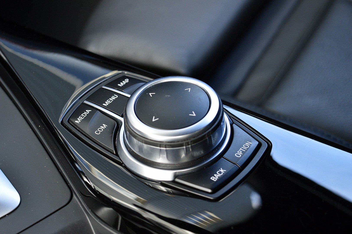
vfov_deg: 18.2
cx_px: 176
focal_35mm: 75
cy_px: 117
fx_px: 733
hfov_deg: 27.0
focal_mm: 50
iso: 800
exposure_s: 1/60
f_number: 6.3
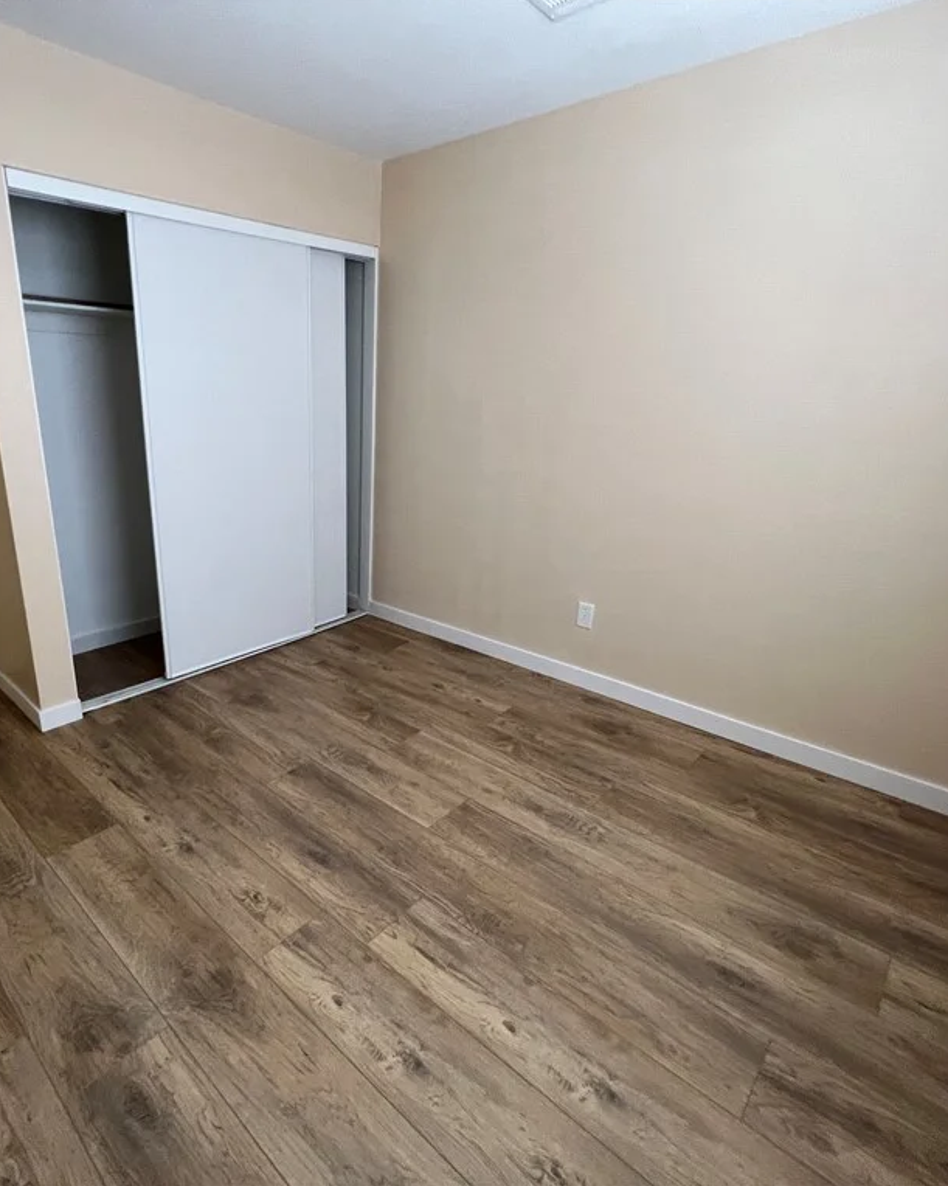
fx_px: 596
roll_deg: -0.5
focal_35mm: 17
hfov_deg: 75.9
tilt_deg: -17.9
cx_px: 368
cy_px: 591
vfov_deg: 89.6
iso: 200
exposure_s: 1/60
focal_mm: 1.57
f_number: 1.8
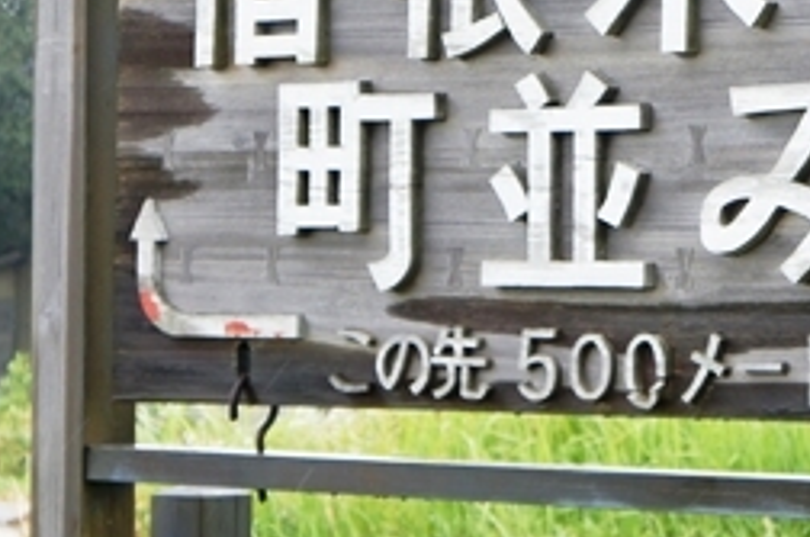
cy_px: 50
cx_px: 630
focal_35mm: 224
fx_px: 5021
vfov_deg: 6.1
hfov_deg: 9.2
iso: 320
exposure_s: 1/160
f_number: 5
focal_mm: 47
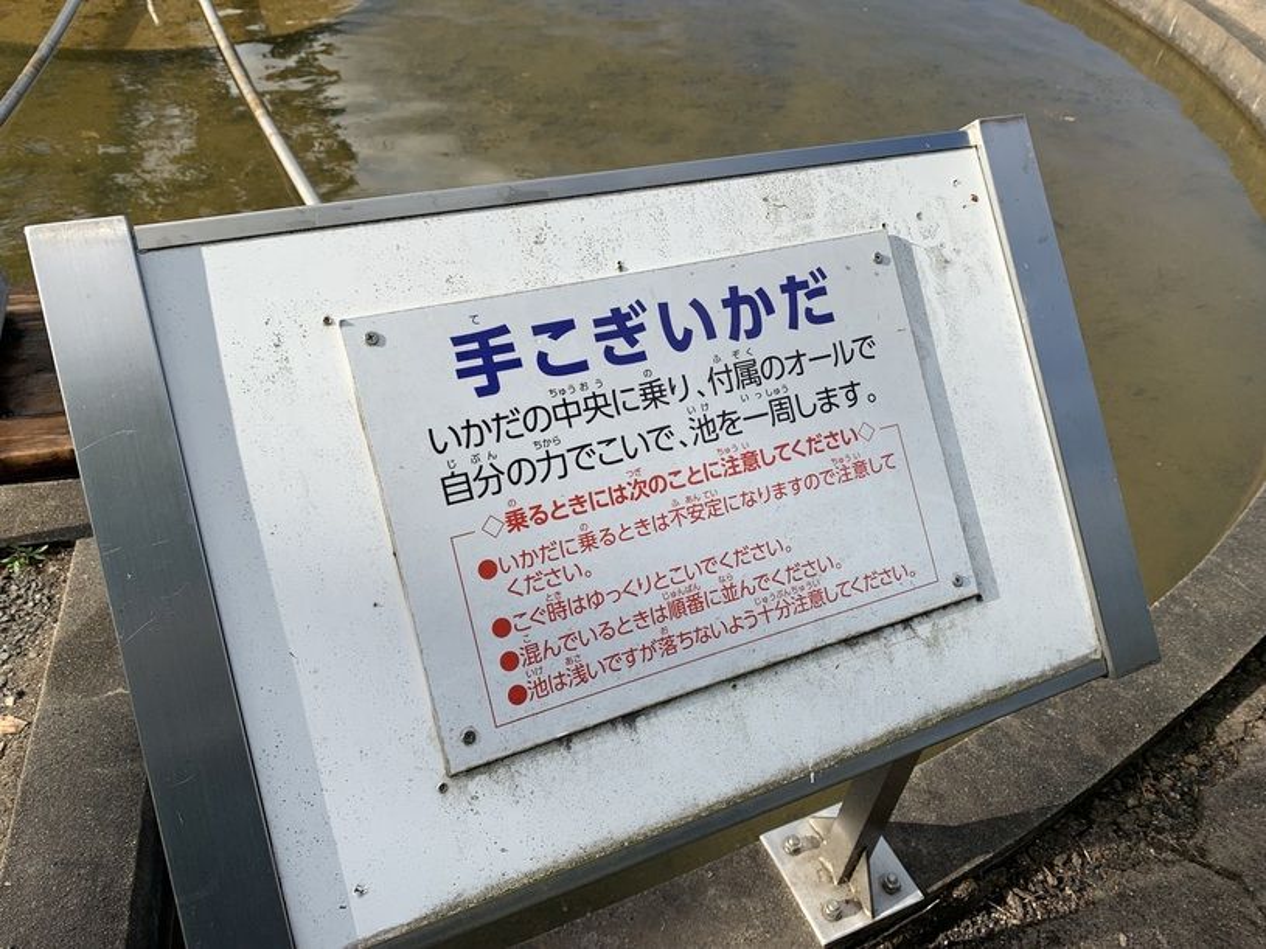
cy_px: 474
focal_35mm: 26
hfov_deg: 67.3
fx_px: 951
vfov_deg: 53.1
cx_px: 633
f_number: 1.8
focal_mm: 4.25
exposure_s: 1/1880
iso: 25
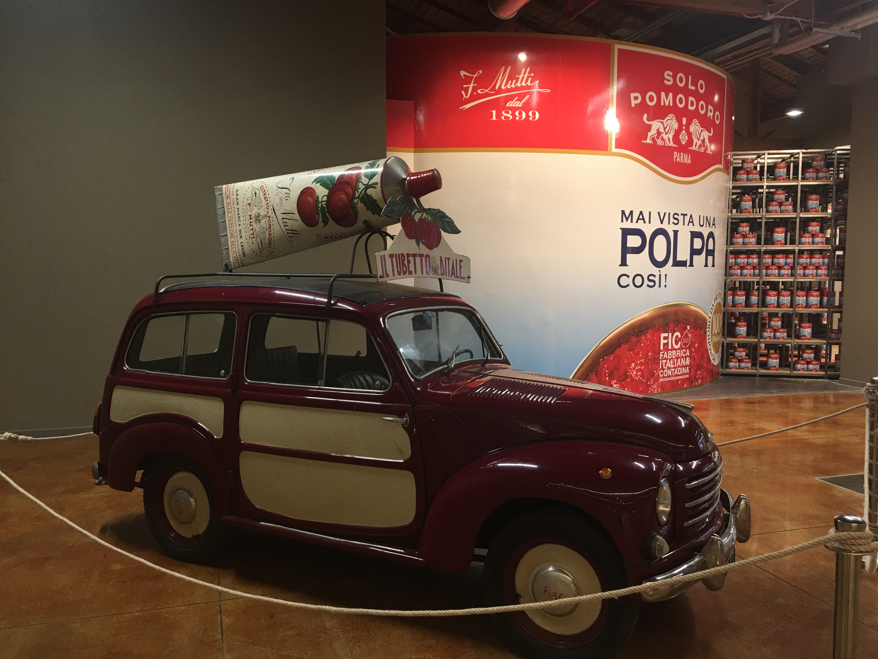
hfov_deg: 61.7
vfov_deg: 48.2
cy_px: 330
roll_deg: -0.8
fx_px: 736
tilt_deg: -4.1
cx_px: 439
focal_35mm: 29
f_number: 2.2
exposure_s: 1/33
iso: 40
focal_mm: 4.15
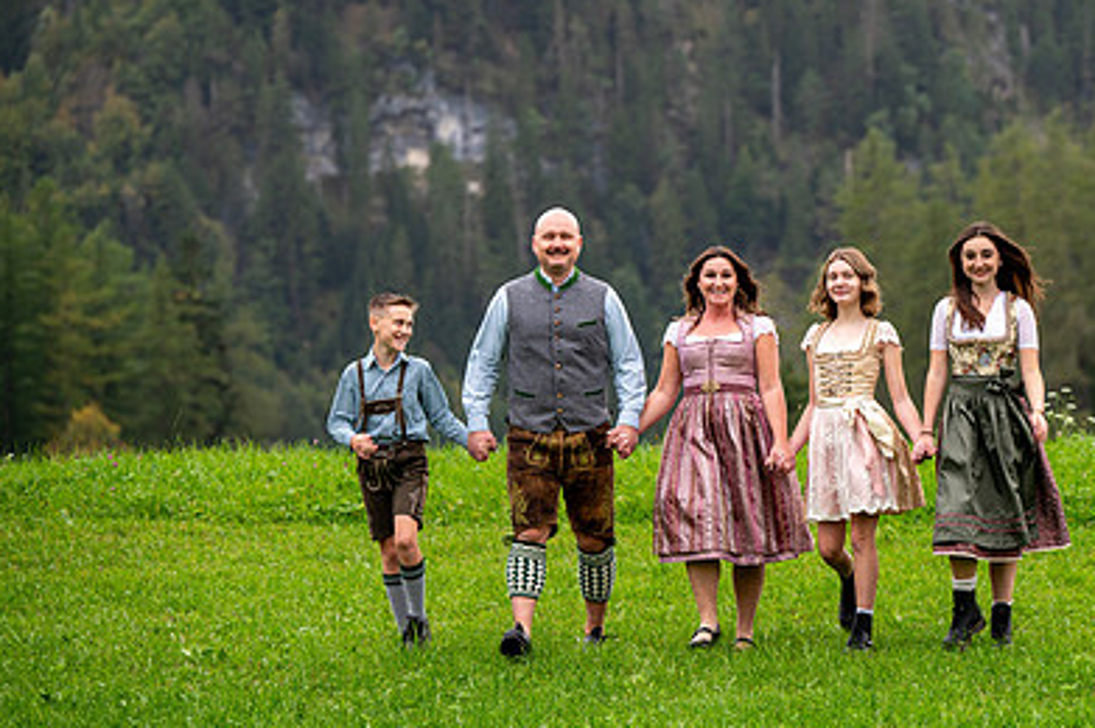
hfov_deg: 10.6
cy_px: 283
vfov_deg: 7.1
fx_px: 5865
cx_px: 776
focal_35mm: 193
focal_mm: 130
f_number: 4
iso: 200
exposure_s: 1/100
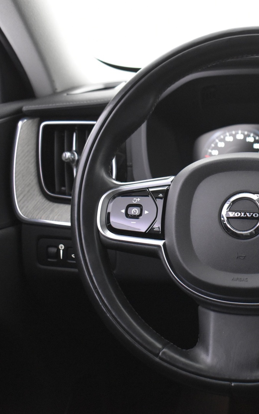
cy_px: 207
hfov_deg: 18.9
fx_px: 754
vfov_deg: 30.7
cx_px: 268
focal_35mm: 67
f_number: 4.2
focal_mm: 29
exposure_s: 1/20
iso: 3200
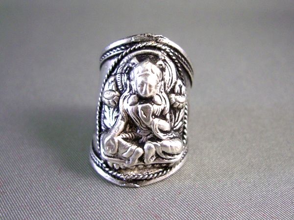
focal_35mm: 38
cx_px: 147
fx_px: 323
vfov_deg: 37.7
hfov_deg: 49.0
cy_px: 110
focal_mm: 7.9
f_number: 2.8
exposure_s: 1/80
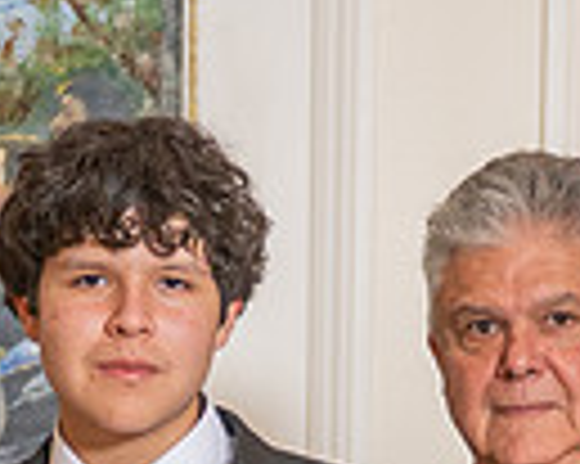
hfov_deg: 8.2
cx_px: -112
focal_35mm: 233
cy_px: 1300
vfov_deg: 6.2
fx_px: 3997
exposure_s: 1/200
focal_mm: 29
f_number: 2.8
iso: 320
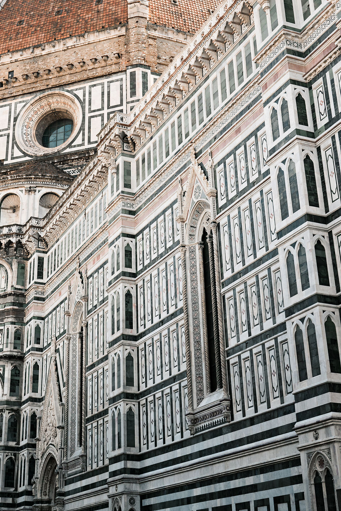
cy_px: 157
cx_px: 82
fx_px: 810
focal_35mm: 57
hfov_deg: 23.5
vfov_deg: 34.6
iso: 640
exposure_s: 1/640
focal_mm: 34
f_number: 8
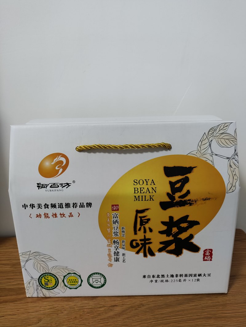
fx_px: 227
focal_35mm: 24
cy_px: 164
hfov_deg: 56.9
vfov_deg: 71.6
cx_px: 123
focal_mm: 4.68
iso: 465
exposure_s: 1/50
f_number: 1.8
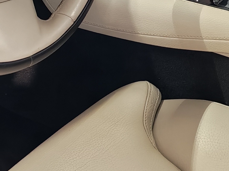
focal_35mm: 126
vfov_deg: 11.6
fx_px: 834
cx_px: 97
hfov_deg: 15.6
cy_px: -19
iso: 461
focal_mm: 6.12
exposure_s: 1/100
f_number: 1.9
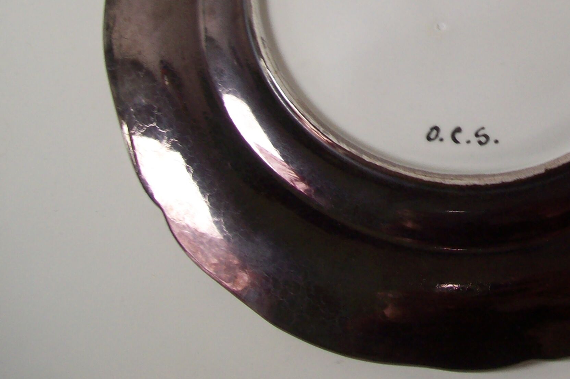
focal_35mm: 64
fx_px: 1013
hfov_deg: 30.5
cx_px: 471
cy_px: 41
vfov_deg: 20.8
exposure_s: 1/64
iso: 80
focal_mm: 6
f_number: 2.7
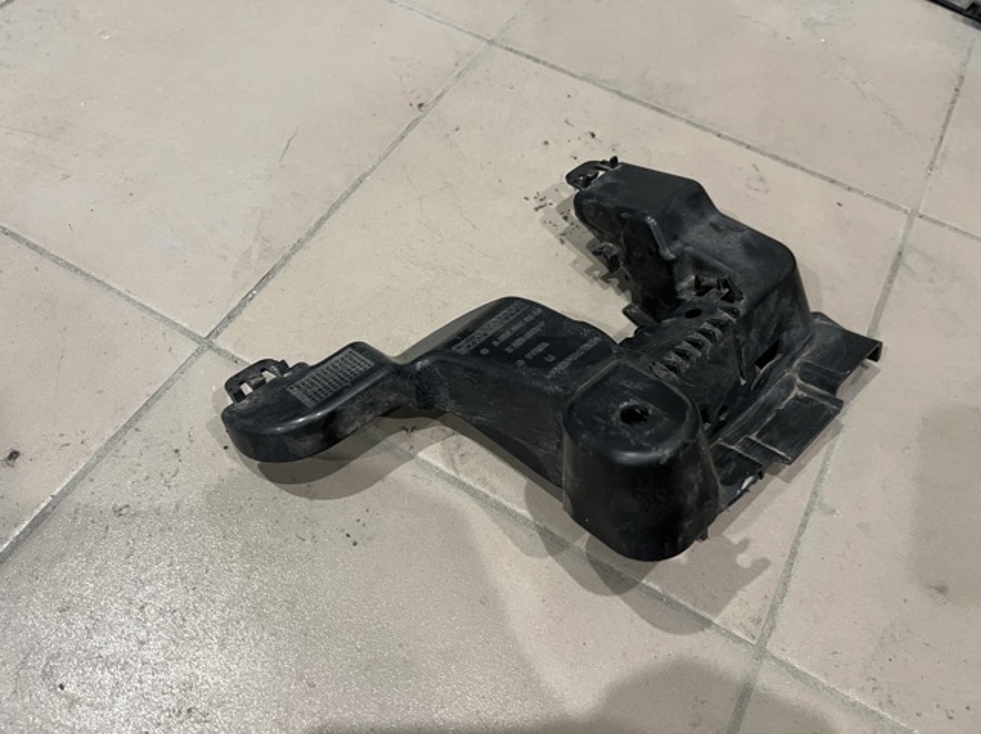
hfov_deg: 67.3
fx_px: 736
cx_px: 490
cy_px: 367
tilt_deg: -57.6
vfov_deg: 53.0
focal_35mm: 26
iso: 320
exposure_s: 1/50
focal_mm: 5.7
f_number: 1.5
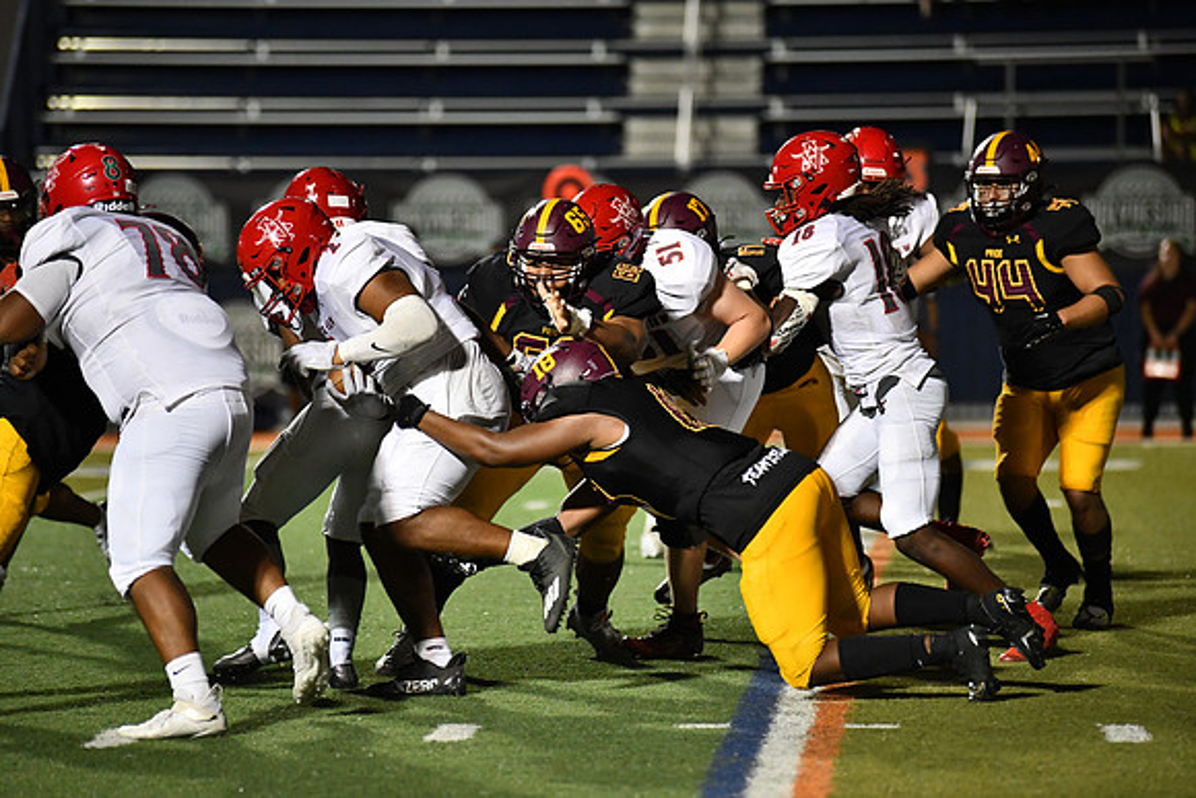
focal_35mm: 200
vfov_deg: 6.9
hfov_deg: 10.3
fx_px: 6646
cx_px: 598
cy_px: 399
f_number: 2.8
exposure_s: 1/1250
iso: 4500
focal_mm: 200
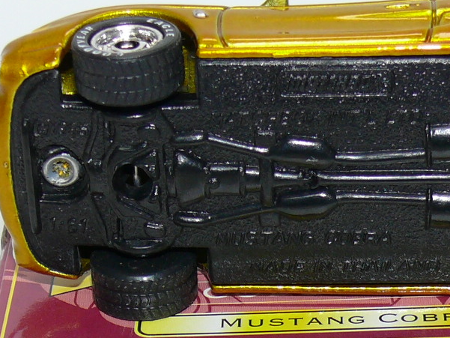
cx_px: 365
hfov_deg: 10.0
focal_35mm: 197
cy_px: 274
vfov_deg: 7.5
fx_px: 2561
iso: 100
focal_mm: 11.3
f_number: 4
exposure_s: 1/30
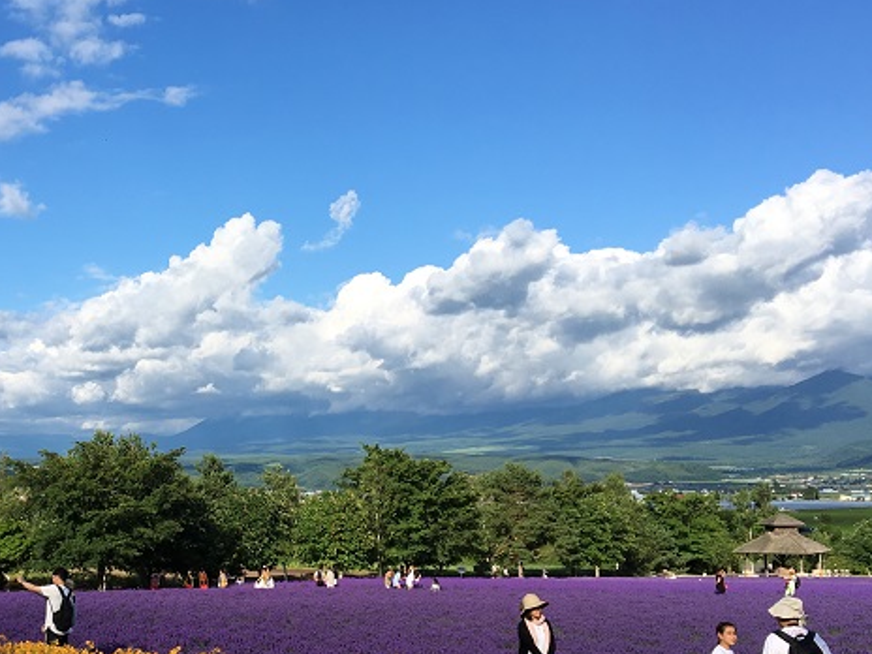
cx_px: 263
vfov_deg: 29.1
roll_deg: +0.7
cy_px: 378
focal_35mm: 50
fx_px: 1260
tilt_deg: +5.9
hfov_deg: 37.6
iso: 25
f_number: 2.2
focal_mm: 4.15
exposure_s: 1/1570
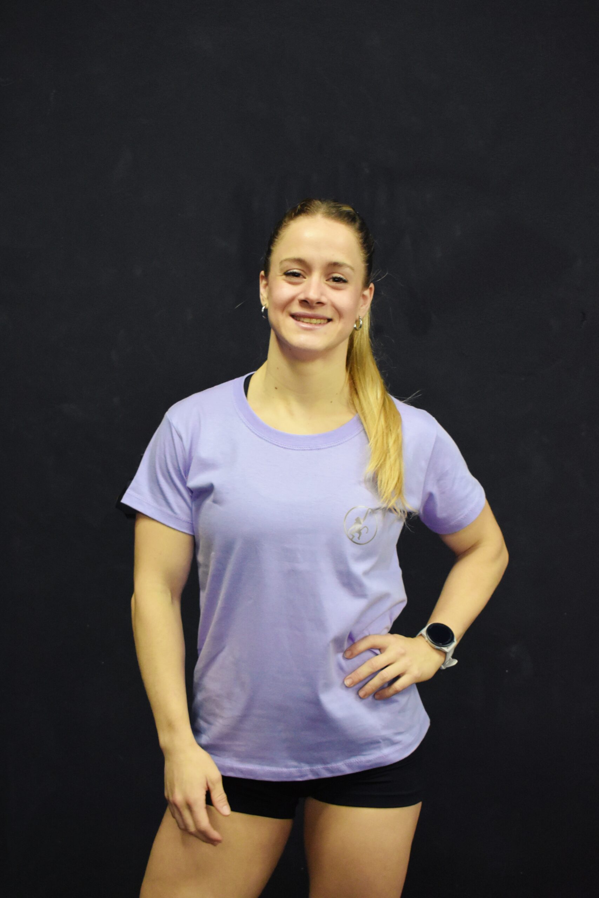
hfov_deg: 26.5
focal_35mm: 51
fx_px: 1273
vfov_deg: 38.9
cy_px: 449
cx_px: 300
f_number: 4.5
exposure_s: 1/30
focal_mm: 34
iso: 3200
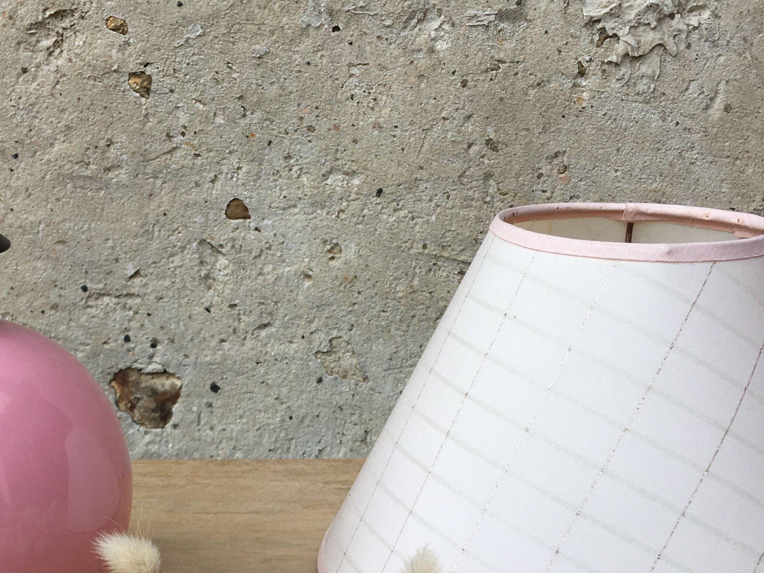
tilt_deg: -17.1
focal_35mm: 57
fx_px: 1258
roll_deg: +0.7
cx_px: 288
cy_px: 411
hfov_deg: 33.6
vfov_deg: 25.4
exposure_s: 1/247
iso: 25
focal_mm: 4.15
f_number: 2.2
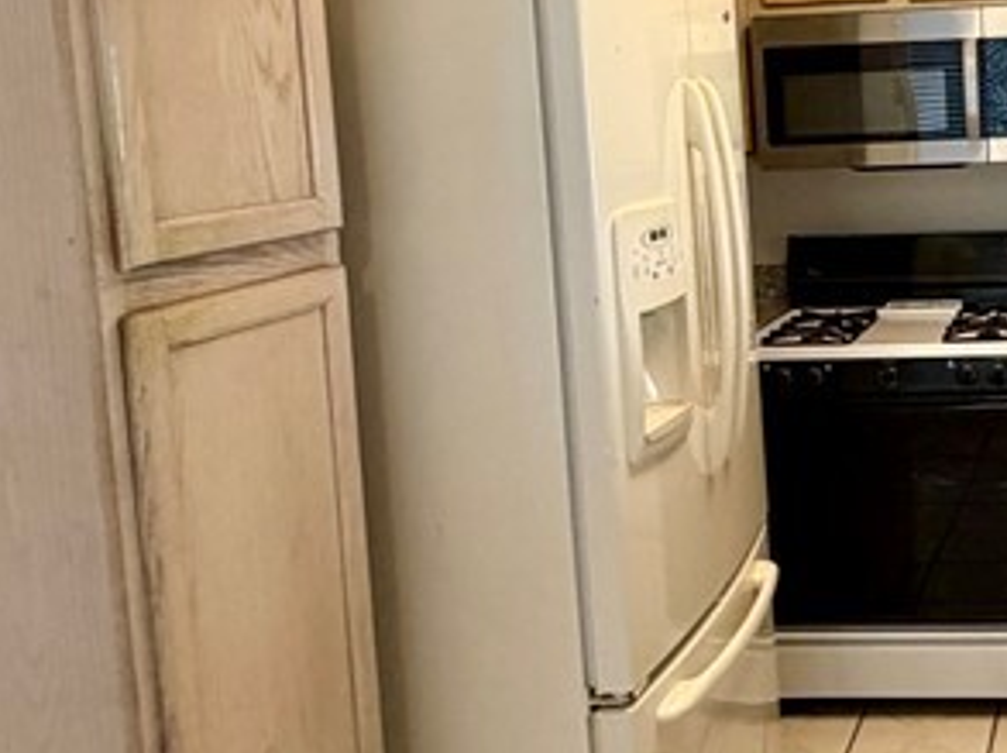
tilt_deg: -5.9
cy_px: 206
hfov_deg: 35.0
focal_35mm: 49
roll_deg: +3.6
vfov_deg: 29.2
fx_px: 1424
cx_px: 1028
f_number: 2.2
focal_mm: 2.22
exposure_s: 1/120
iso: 200
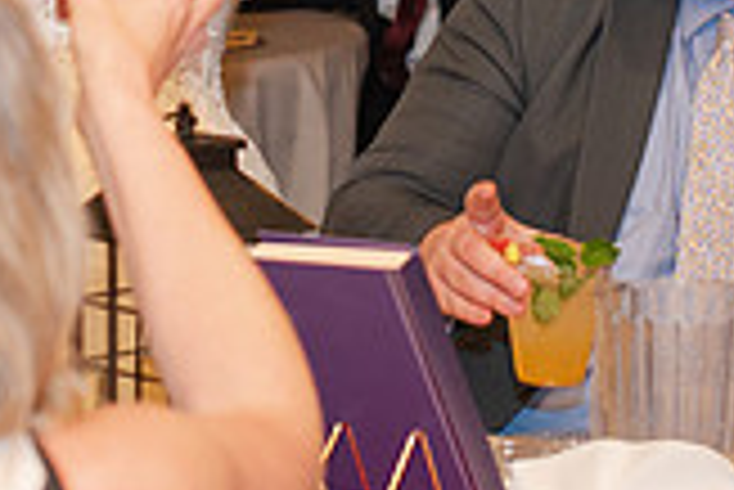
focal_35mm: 201
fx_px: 4102
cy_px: -246
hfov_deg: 10.2
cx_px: 247
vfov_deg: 6.8
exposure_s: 1/200
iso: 800
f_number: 3.5
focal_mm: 50
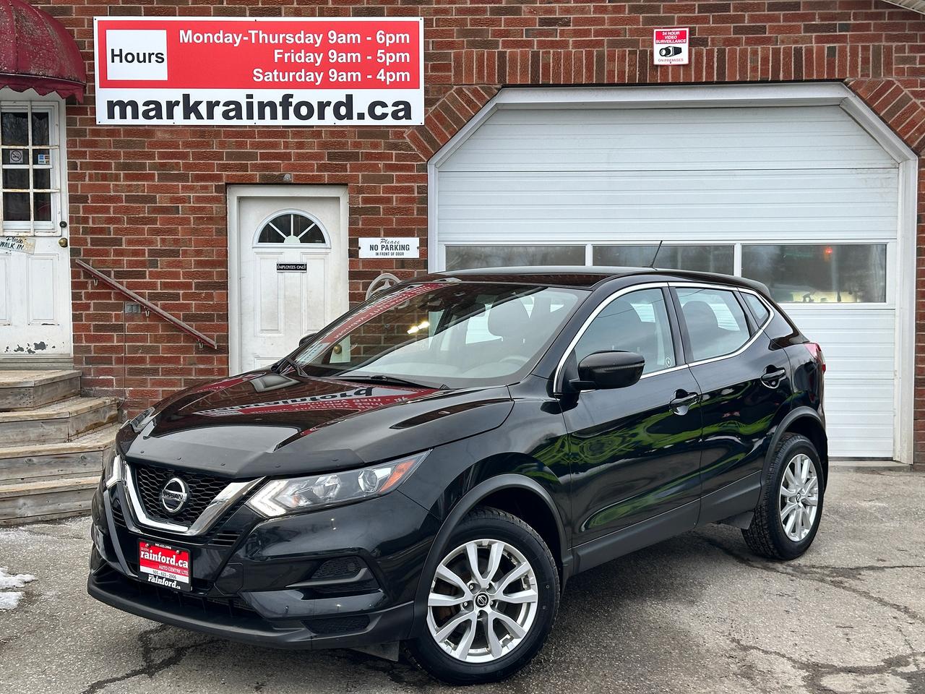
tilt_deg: -3.3
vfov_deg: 30.3
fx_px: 1283
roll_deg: +0.2
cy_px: 347
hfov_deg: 39.7
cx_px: 462
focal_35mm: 48
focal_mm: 6.86
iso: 50
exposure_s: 1/143
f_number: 1.78
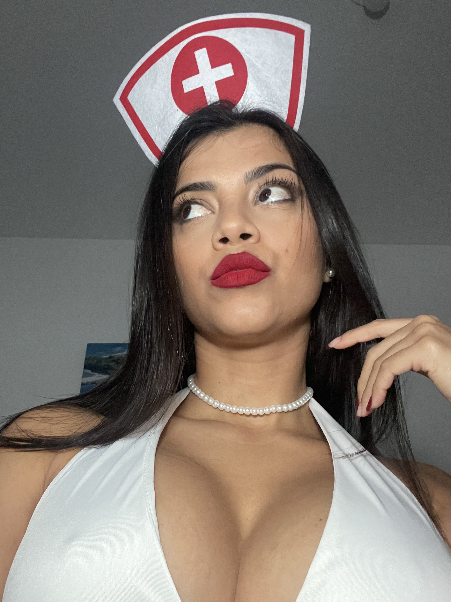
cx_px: 226
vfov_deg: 60.0
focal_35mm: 30
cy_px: 301
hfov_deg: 46.8
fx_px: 521
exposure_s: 1/30
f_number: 2.2
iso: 640
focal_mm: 2.71
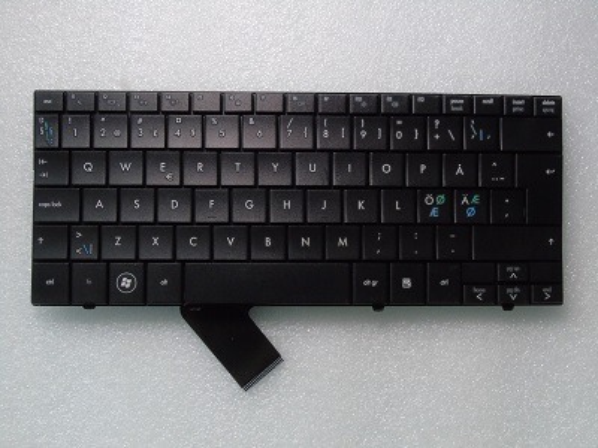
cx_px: 299
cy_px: 224
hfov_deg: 46.8
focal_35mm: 40
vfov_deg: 36.0
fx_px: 691
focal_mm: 7.1
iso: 400
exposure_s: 1/40
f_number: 6.5
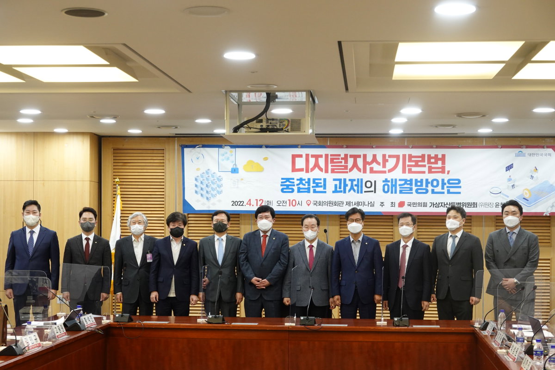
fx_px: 1048
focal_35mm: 68
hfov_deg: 29.7
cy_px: 185
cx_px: 278
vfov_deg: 20.0
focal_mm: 24.84
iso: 800
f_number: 5
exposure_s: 1/80
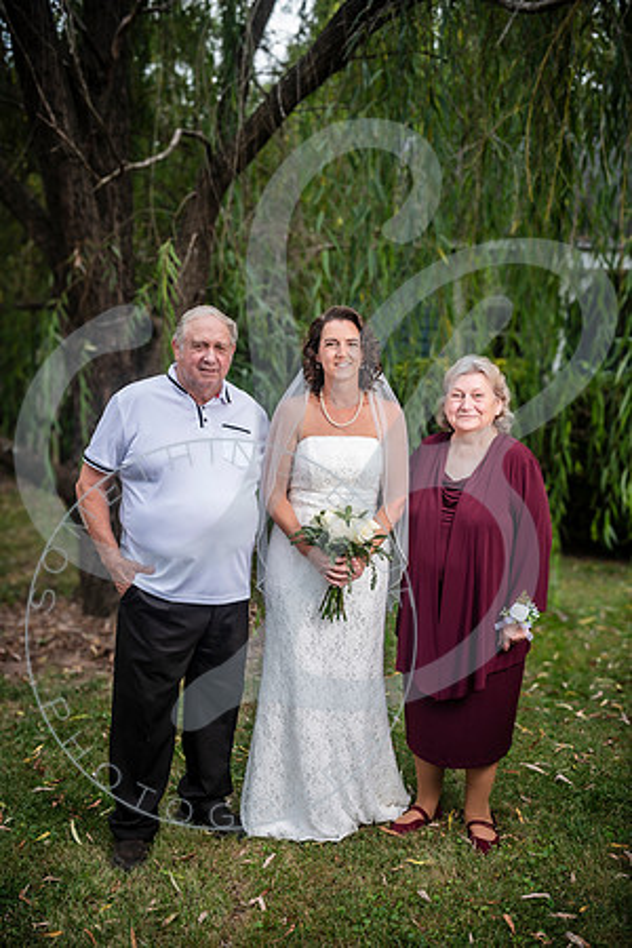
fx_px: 1159
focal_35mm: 44
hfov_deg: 30.5
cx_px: 316
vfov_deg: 44.5
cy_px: 474
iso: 100
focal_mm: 44
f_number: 2.8
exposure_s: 1/250
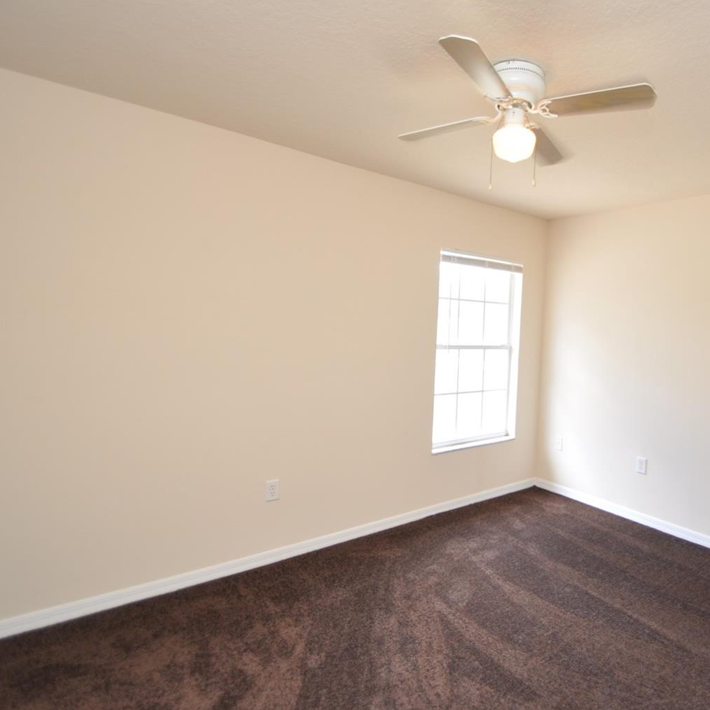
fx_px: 464
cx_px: 492
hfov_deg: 71.8
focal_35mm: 20
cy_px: 361
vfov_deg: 74.8
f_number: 5
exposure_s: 1/100
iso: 400
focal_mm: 10
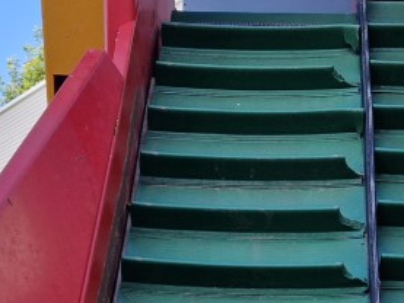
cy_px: 463
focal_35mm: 85
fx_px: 992
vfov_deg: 15.9
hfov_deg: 22.9
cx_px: 287
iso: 50
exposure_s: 1/353
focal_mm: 5.4
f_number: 1.8
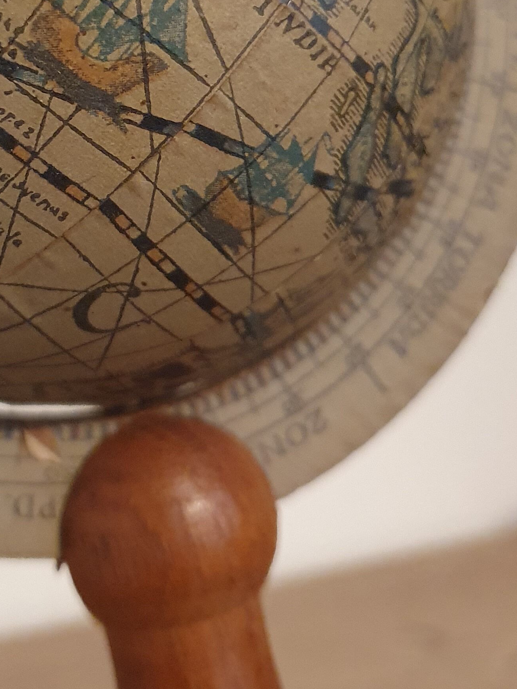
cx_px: 77
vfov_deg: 30.9
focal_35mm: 60
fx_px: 1195
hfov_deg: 23.9
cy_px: 85
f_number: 1.5
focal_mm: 4.32
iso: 800
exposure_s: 1/50
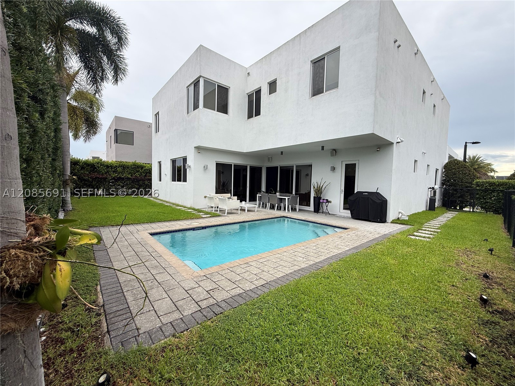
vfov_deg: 85.7
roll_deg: -1.2
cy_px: 193
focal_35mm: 14
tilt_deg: -2.2
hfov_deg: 102.1
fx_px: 208
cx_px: 258
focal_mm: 2.22
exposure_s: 1/276
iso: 50
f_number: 2.2
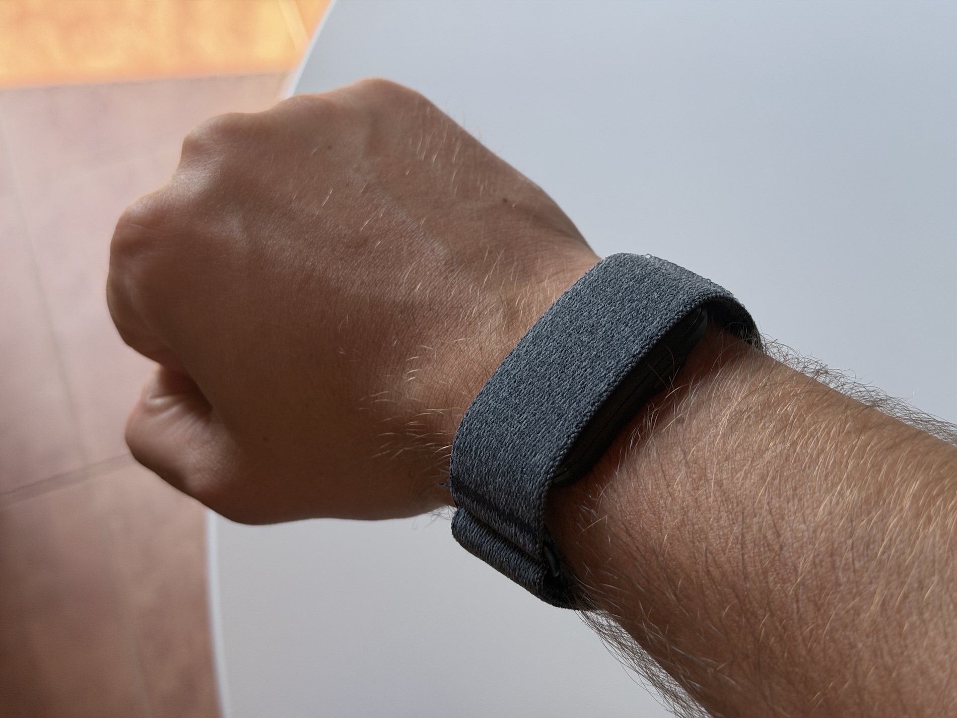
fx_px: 1327
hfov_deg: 39.7
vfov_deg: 30.3
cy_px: 359
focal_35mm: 48
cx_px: 478
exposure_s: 1/155
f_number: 1.78
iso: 64
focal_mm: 6.76
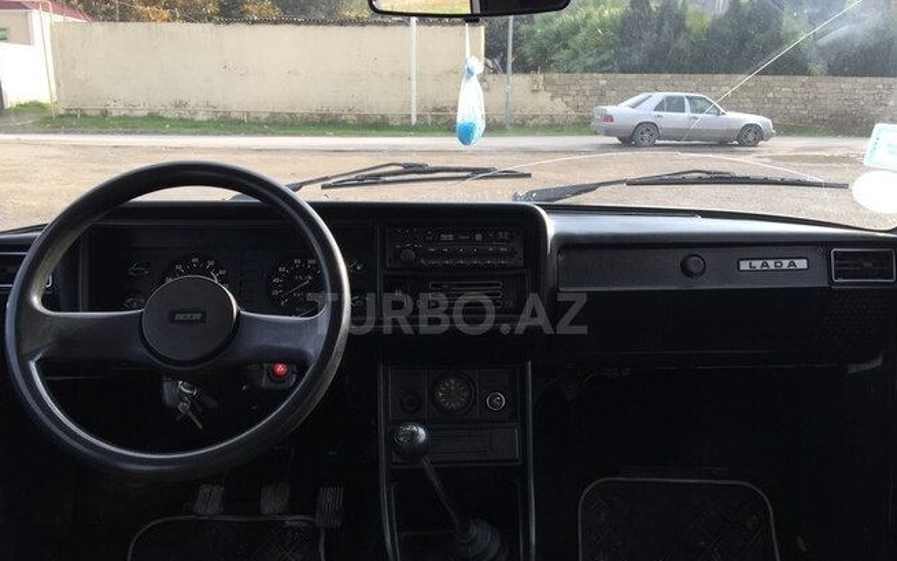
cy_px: 313
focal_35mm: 31
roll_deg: -1.6
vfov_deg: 40.6
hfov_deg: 61.2
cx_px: 447
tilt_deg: -14.3
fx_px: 758
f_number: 2.2
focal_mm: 4.15
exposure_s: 1/335
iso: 32
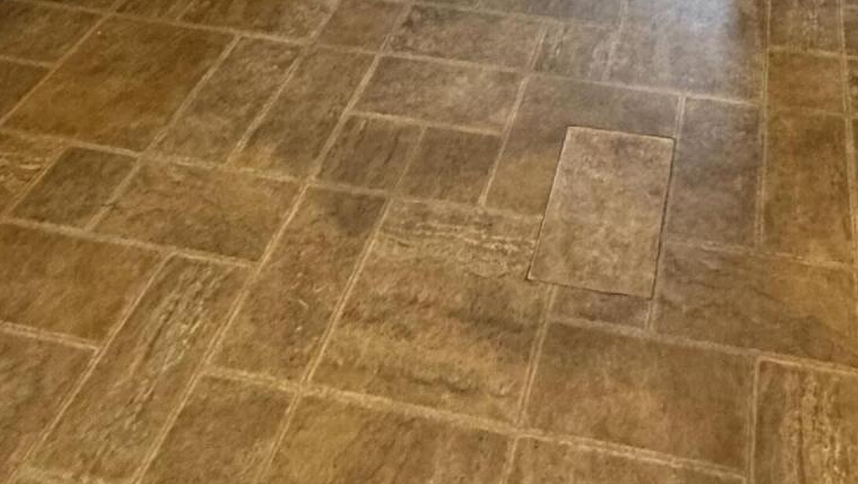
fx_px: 956
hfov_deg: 46.8
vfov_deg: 20.2
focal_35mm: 42
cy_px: -392
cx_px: 628
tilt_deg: -16.4
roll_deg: +1.4
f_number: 2.2
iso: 320
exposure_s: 1/60
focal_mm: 2.22
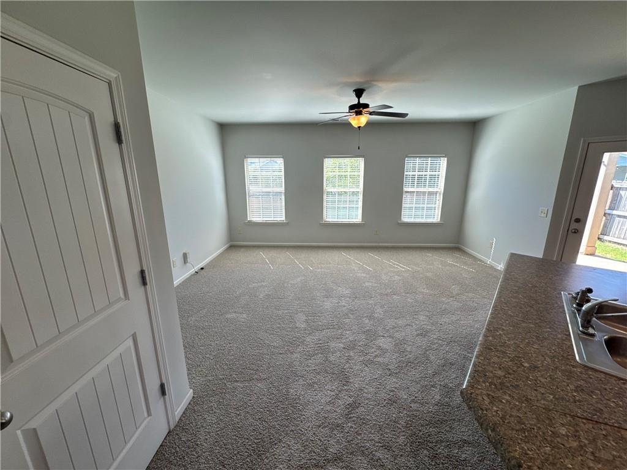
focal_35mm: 14
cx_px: 314
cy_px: 235
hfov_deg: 102.1
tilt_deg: -13.5
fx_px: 254
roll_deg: +0.9
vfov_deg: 85.7
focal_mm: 2.22
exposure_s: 1/120
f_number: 2.2
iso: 80
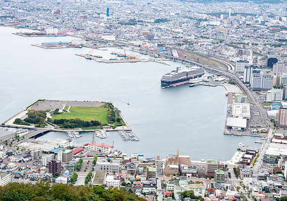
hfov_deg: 26.3
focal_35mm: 76
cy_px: 103
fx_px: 614
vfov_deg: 18.6
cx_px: 135
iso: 220
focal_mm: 70
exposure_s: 1/125
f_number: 8
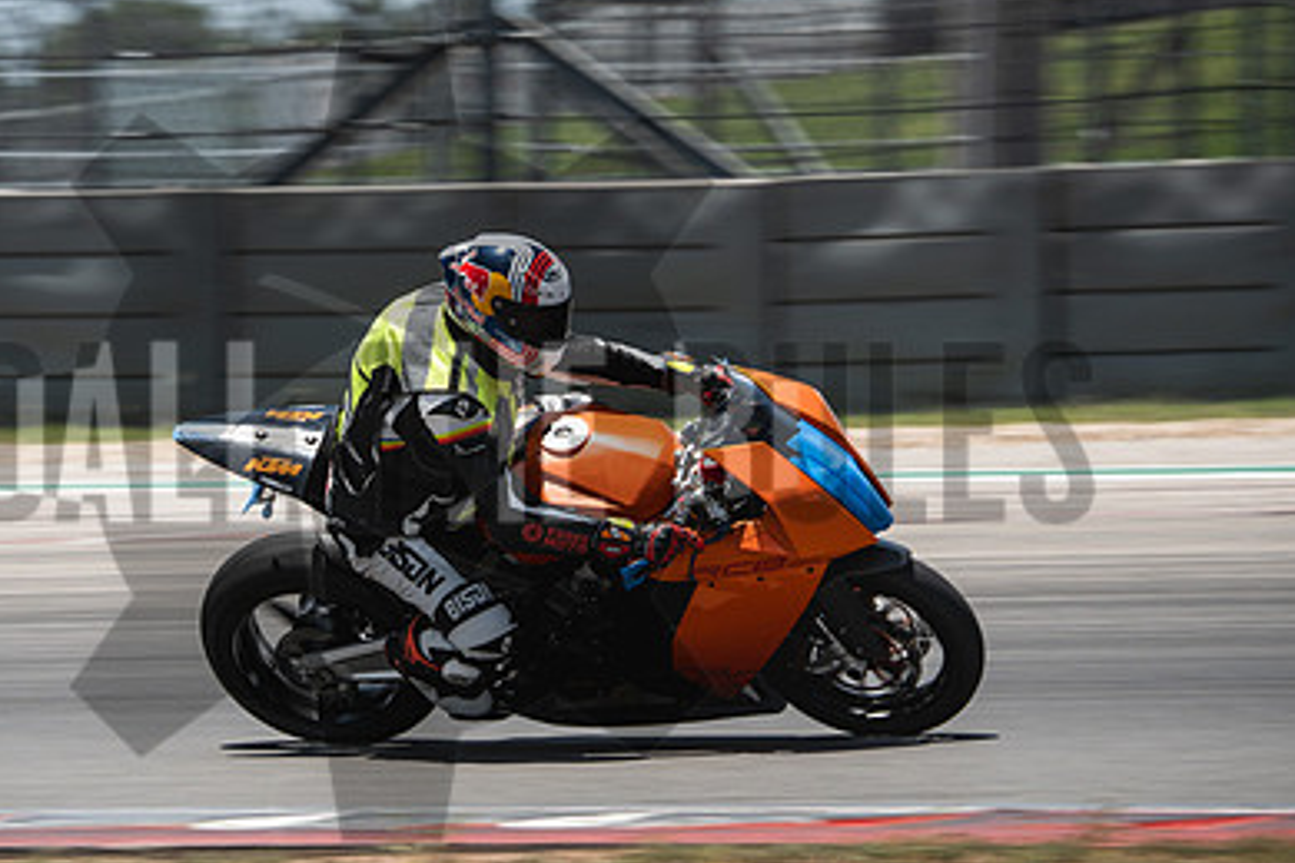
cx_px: 392
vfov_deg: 3.1
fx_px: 16042
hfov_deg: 4.6
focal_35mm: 446
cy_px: 436
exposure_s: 1/250
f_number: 8
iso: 160
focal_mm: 200
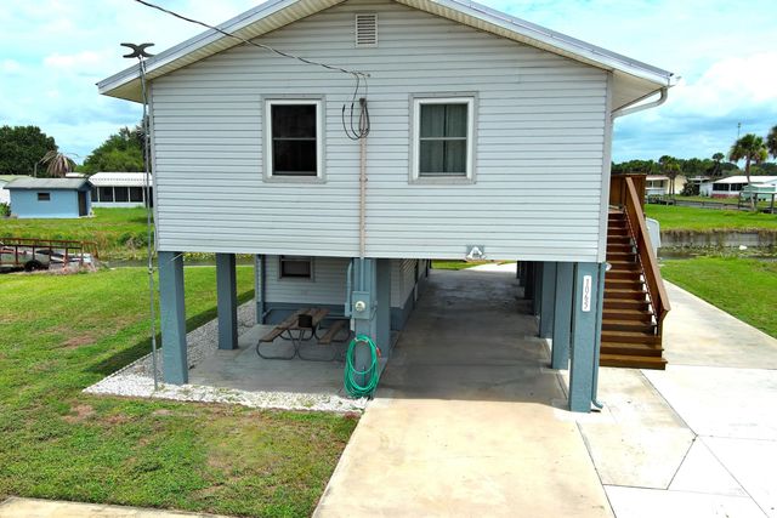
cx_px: 388
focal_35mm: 29
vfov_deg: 45.0
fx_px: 626
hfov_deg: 63.6
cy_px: 259
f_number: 2.8
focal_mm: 10.57
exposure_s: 1/2463
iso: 101
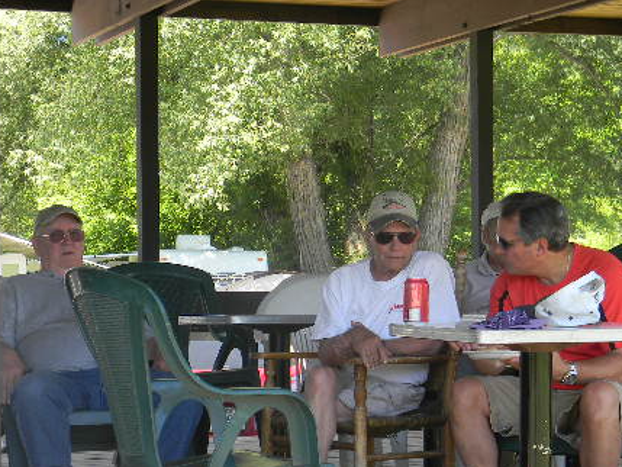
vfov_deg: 14.8
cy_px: 290
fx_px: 1797
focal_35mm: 100
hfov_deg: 19.6
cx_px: 351
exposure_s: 1/70.1
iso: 80
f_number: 4.3
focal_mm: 12.2
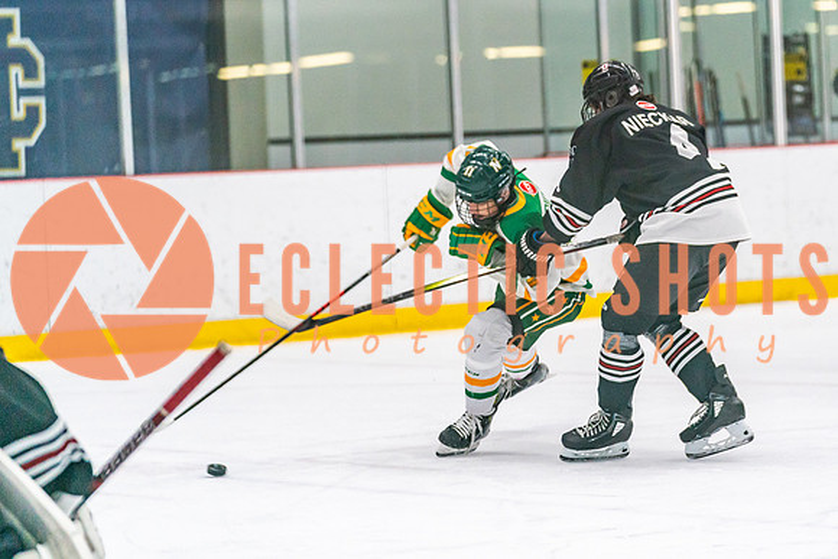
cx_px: 532
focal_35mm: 174
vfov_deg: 7.9
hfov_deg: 11.8
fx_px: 4053
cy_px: 237
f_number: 2.8
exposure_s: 1/1250
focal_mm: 137
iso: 3200
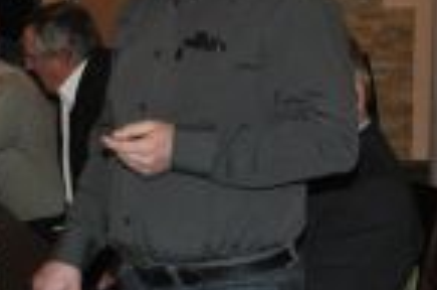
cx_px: 63
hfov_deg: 14.1
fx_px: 1756
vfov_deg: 9.4
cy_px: 239
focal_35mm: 145
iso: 800
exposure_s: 1/60
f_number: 4
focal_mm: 28
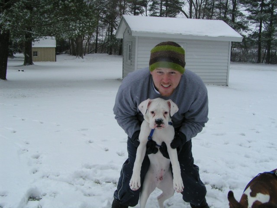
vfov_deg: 37.7
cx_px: 138
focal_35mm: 38
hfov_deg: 49.0
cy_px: 104
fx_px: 304
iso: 50
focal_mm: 5.8
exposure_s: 1/400
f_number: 5.6
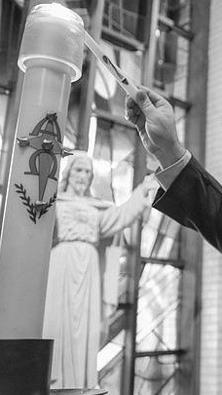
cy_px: 202
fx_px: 502
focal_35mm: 48
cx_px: 361
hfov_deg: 20.2
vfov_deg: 42.9
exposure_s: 1/100
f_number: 3.2
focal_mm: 24
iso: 3200
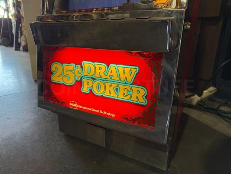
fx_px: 160
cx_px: 116
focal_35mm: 24
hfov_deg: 71.6
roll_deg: -1.7
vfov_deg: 56.8
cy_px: 87
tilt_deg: -18.7
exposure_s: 1/60
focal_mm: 6.76
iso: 100
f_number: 1.78
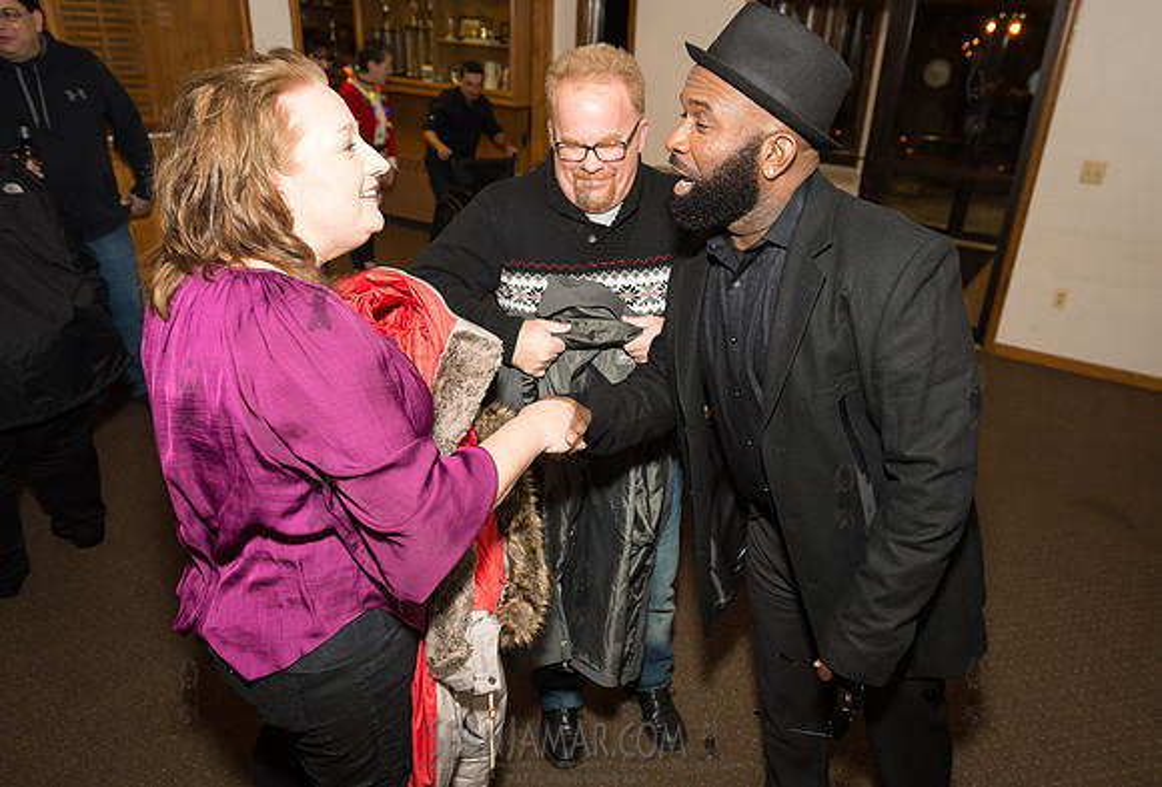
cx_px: 631
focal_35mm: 26
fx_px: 842
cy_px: 421
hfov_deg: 69.1
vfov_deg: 50.1
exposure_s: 1/320
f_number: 4
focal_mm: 24
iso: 1600
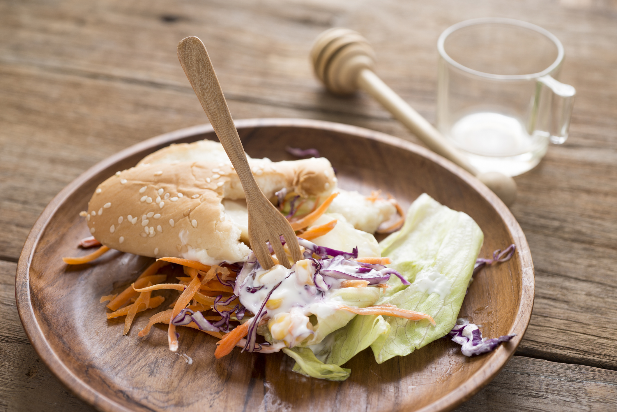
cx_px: 308
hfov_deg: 33.4
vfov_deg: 22.6
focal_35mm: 60
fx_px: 1029
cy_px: 206
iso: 100
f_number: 5.6
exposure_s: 1/13
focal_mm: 60
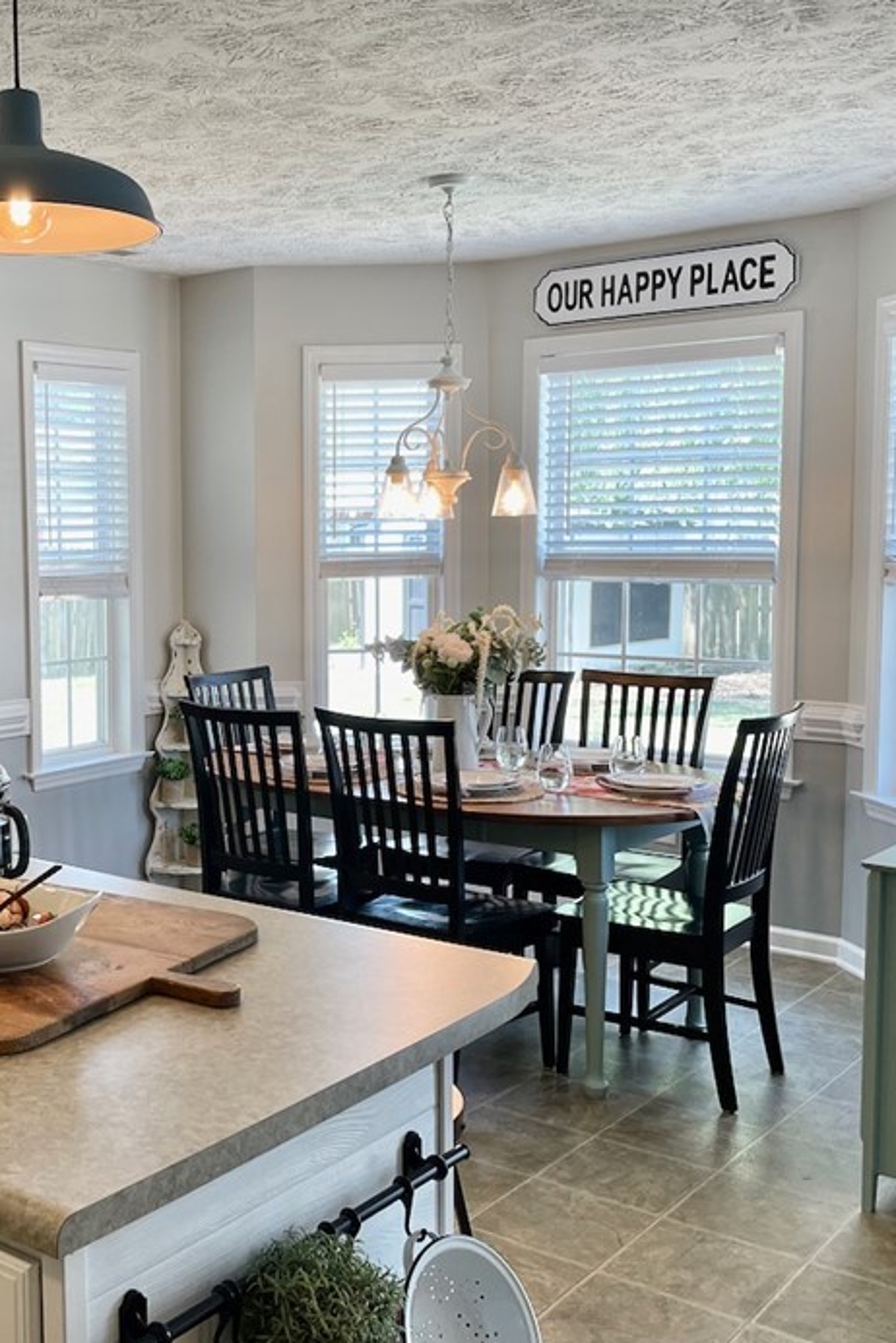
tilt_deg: -5.3
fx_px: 1492
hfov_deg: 32.4
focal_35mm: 40
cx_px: 167
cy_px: 672
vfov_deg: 48.4
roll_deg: +0.9
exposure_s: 1/120
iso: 64
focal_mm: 4.2
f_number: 1.6
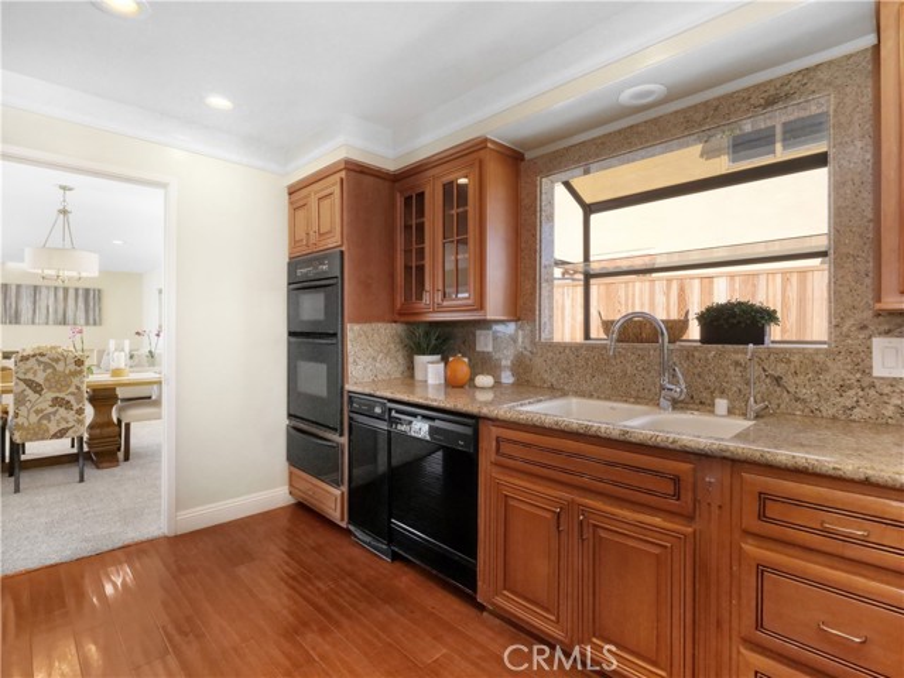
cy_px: 339
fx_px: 418
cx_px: 452
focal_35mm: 16
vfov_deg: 78.1
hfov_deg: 94.5
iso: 3200
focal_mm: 8
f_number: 8
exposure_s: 1/160
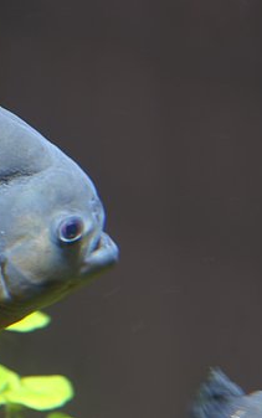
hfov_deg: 5.7
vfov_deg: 9.0
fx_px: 2647
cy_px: 208
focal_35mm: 232
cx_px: 1
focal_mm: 100
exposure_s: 1/3
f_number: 4.5
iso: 100
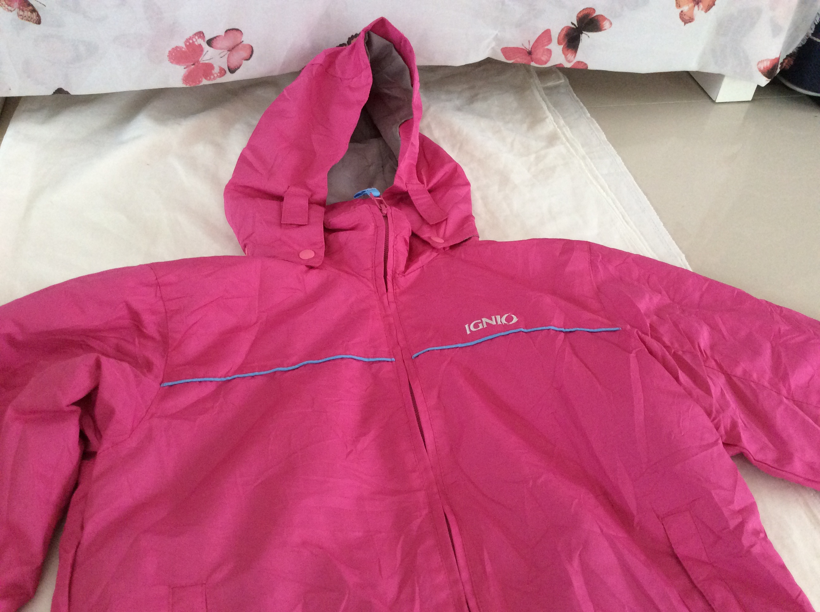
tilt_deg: -44.5
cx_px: 410
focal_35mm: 32
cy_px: 306
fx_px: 757
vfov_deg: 44.1
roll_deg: -2.3
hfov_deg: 56.9
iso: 125
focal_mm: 3.3
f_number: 2.4
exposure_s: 1/25
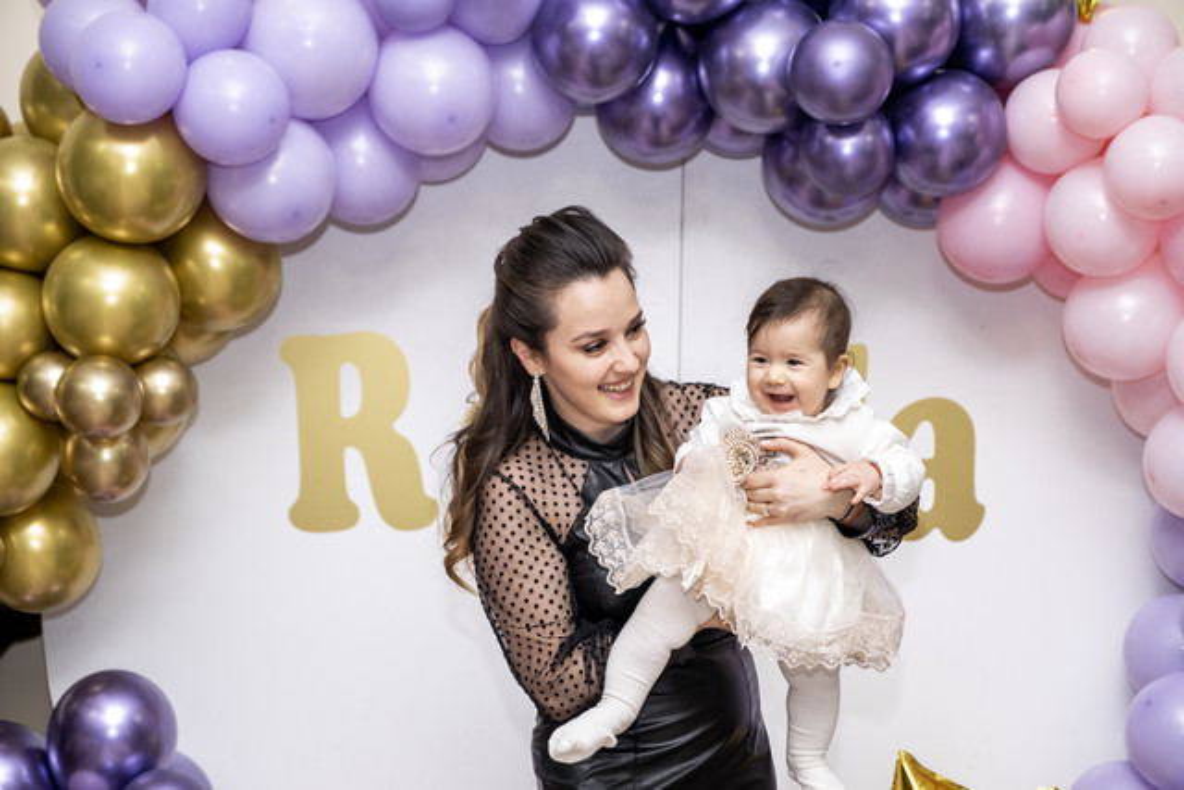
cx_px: 592
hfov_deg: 24.5
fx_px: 2730
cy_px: 395
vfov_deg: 16.5
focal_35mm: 83
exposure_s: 1/160
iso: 1250
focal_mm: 55
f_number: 2.8
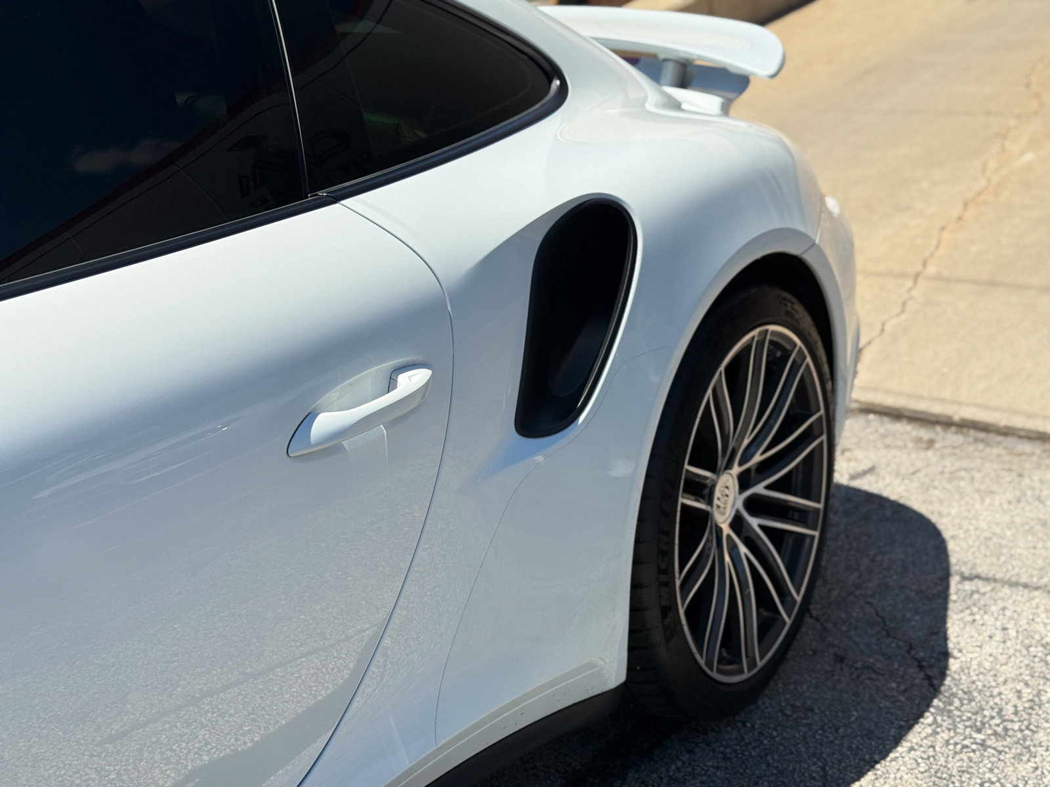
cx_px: 525
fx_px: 1456
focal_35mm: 48
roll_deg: -0.6
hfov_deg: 39.7
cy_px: 394
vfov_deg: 30.3
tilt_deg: -14.7
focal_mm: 6.76
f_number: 1.78
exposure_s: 1/2273
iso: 64
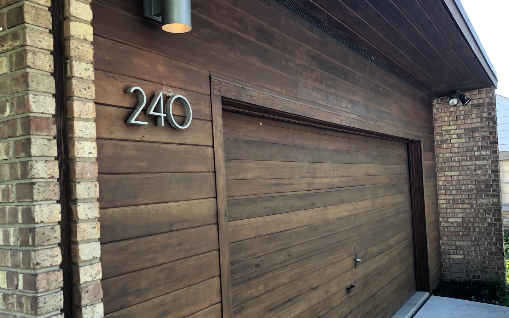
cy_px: 180
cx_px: 257
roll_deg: +3.7
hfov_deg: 58.1
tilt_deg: +1.6
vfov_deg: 38.2
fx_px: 458
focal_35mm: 33
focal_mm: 4
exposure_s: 1/120
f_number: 1.8
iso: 50
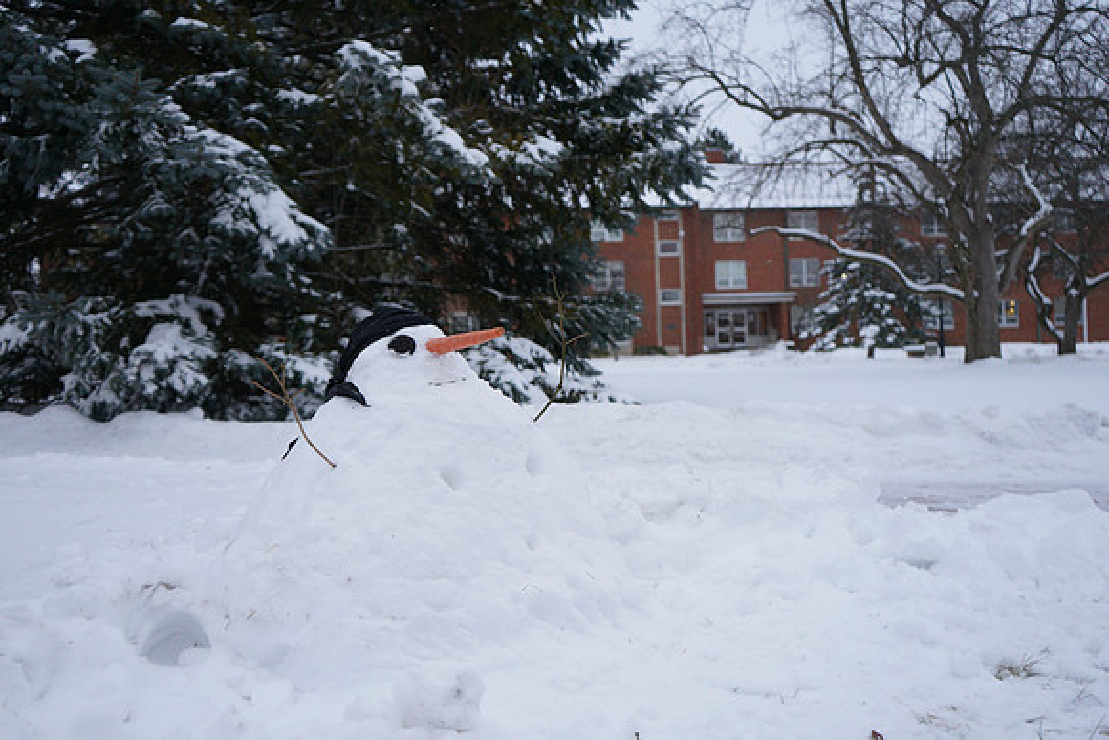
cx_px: 554
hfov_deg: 57.2
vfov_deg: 40.0
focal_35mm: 33
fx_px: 1017
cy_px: 370
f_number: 4
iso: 1250
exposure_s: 1/640
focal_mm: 33
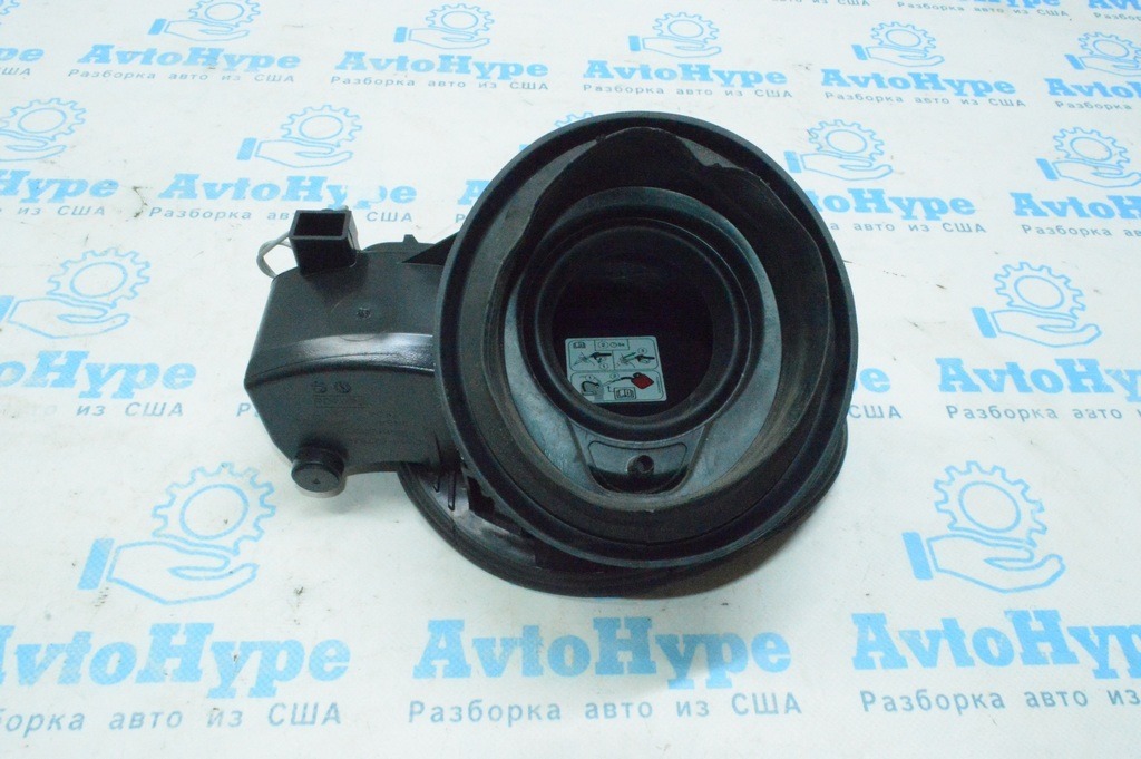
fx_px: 855
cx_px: 570
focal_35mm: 27
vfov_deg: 47.9
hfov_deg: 67.4
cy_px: 380
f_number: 22
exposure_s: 1/60
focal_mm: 18
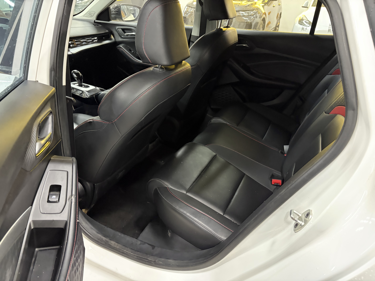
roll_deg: -2.8
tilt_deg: -27.0
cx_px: 188
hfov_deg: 67.3
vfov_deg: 53.1
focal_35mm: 26
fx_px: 282
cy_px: 140
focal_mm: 5.96
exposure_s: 1/25
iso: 640
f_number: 1.6
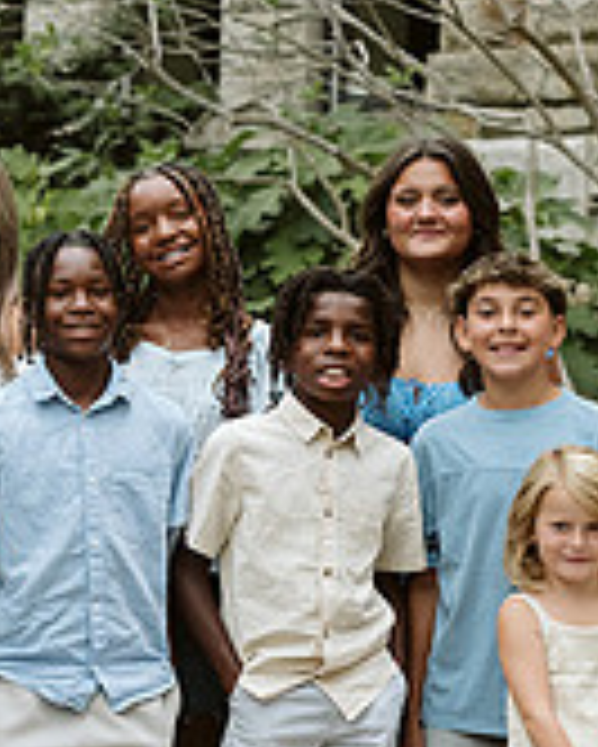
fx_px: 4045
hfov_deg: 8.4
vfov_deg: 10.5
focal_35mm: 183
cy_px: 317
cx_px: 184
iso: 1000
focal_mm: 50
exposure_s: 1/400
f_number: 2.8
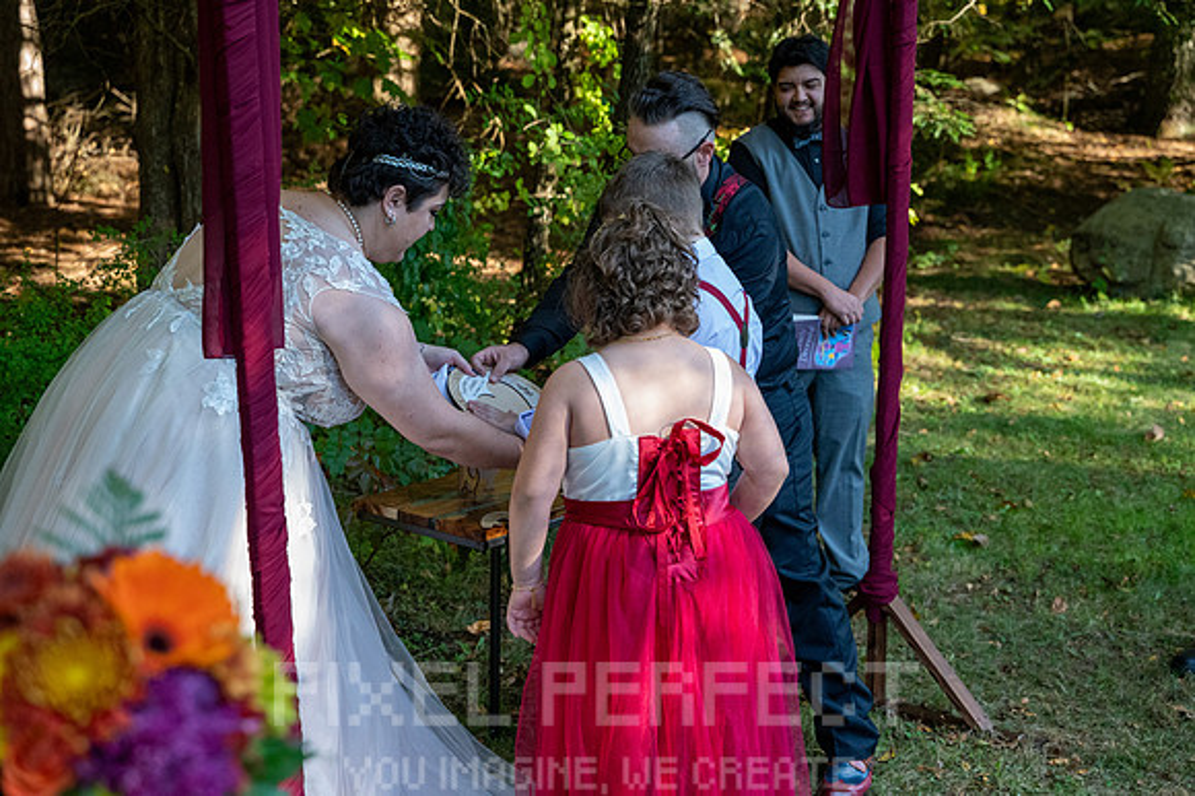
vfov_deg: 25.0
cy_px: 398
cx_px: 598
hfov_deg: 36.9
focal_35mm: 54
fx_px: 1791
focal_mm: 54
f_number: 4
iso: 6400
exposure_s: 1/3200
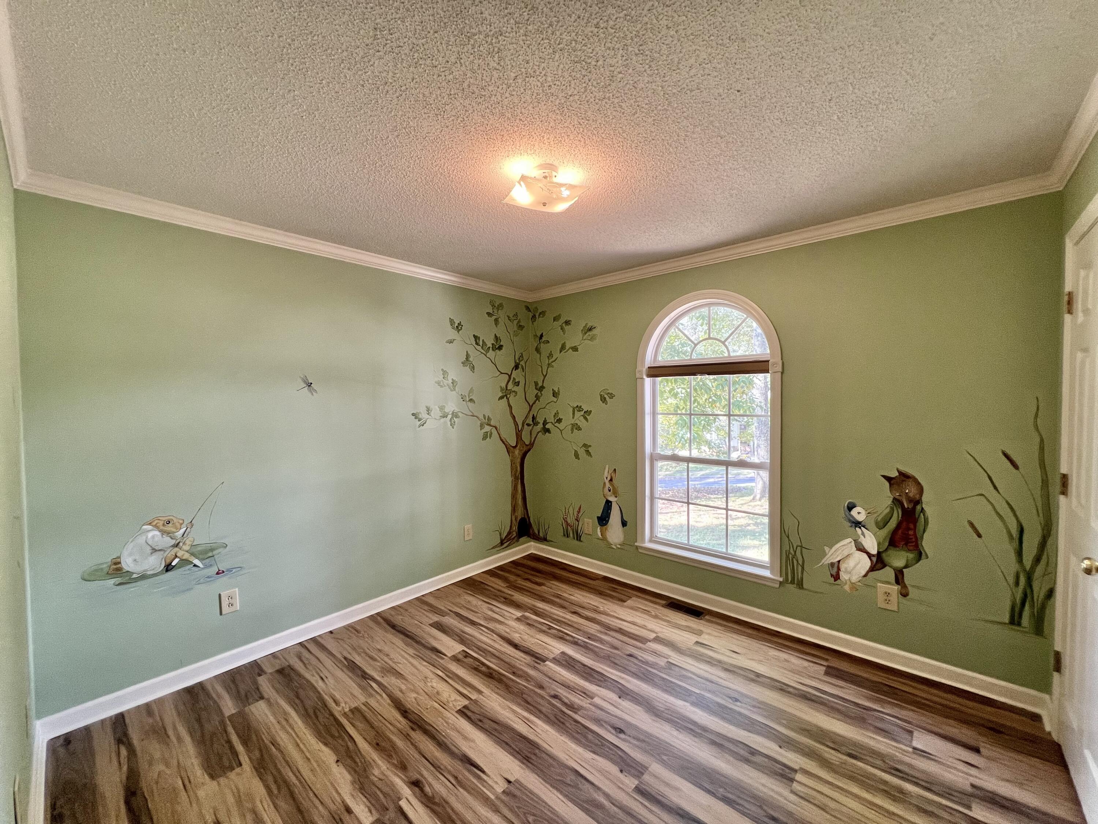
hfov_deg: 106.2
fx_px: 412
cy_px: 412
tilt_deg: -1.3
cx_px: 549
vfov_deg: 89.9
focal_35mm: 13
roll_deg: +0.5
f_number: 1.8
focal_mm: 1.57
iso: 125
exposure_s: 1/60
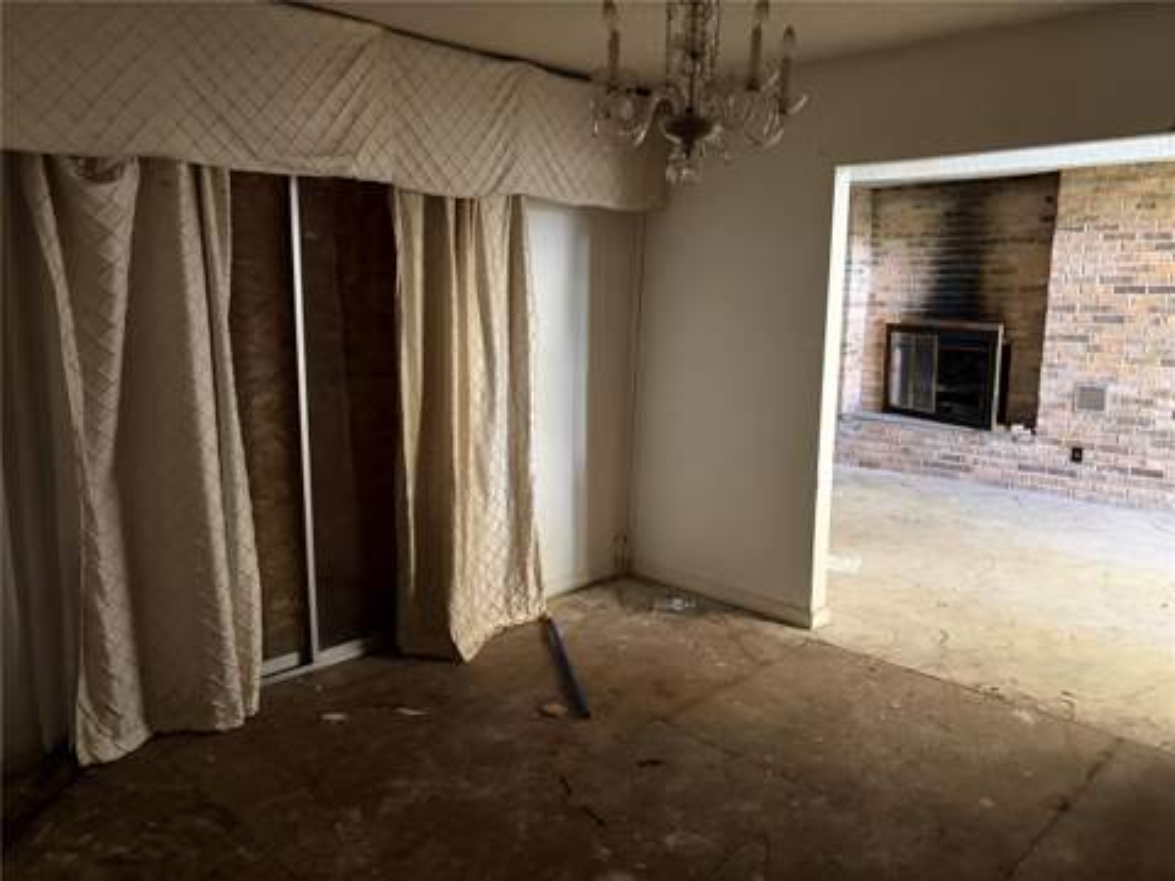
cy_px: 440
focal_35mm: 26
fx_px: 883
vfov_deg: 53.1
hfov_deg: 67.3
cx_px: 588
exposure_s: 1/32
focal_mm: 5.96
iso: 640
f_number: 1.6
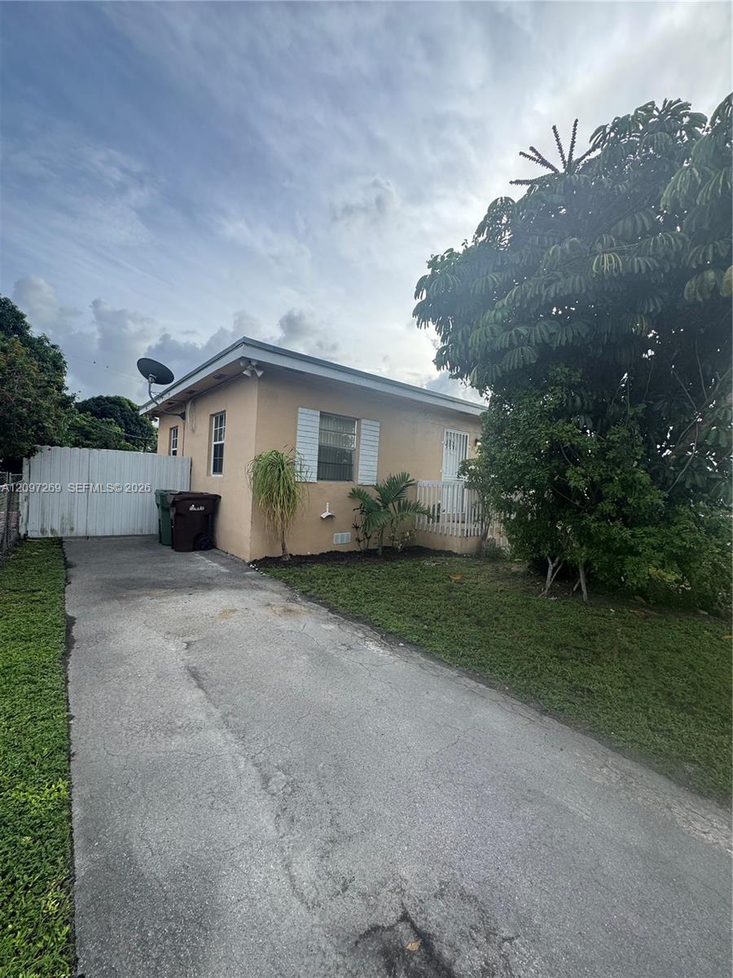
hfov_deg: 85.7
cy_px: 489
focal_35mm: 14
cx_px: 366
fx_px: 395
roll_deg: -2.8
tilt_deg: -1.0
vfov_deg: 102.1
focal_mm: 2.22
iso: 40
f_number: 2.2
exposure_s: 1/641
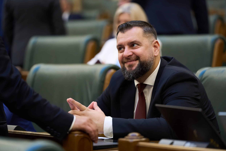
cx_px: 116
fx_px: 1230
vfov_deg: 7.0
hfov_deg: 10.5
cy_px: 81
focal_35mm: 196
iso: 1250
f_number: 2.8
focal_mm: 182
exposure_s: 1/160
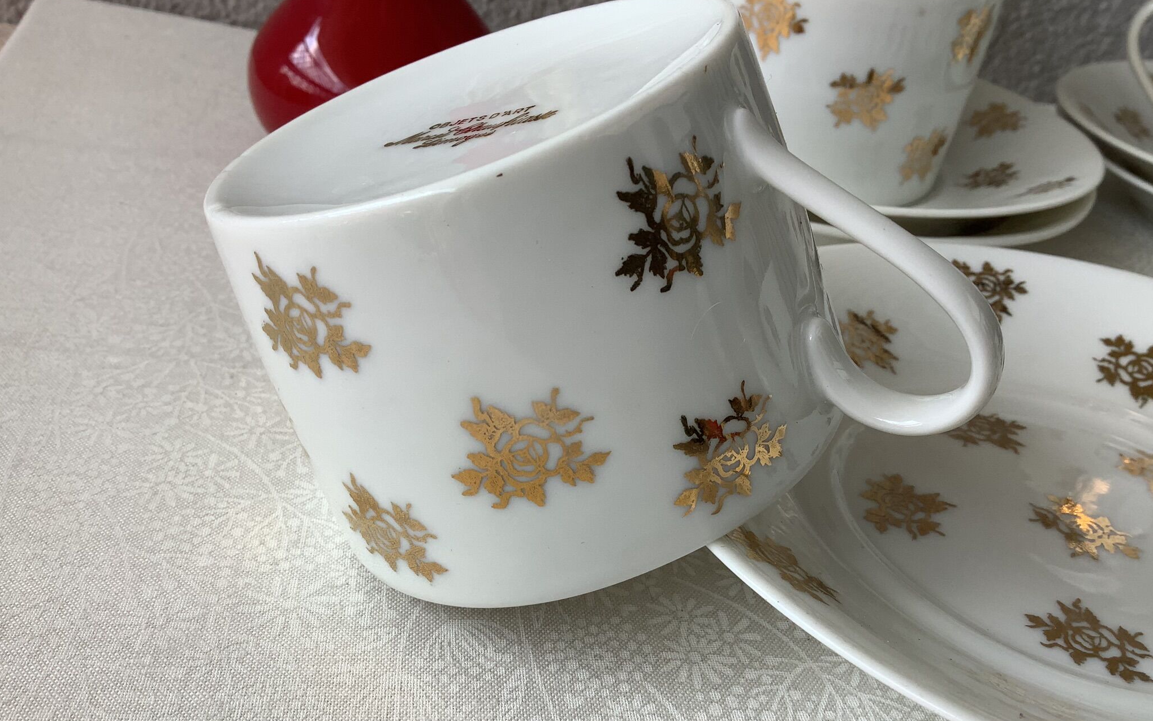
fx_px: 1037
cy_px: 429
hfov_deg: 58.1
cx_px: 577
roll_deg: -6.0
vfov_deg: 38.2
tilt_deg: -29.9
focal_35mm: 33
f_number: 2.4
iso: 25
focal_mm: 3.3
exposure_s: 1/301
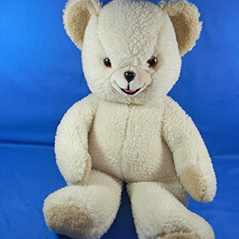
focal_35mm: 36
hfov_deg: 46.0
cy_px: 126
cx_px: 119
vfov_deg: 46.0
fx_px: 281
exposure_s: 1/30
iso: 200
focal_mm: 5.4
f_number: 3.5
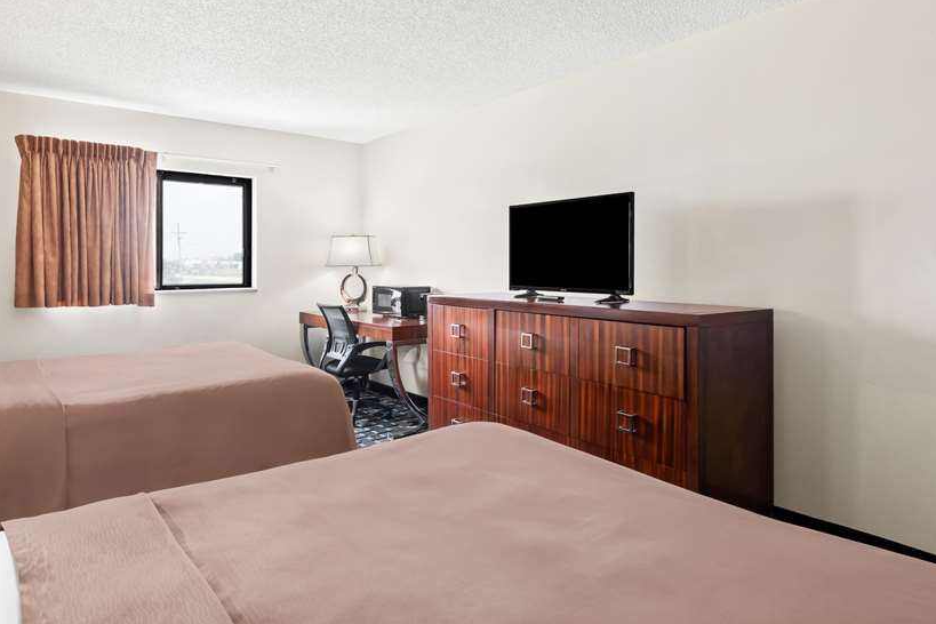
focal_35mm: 20
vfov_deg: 61.9
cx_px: 509
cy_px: 311
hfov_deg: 83.8
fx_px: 520
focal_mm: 16
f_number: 9
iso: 160
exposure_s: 1.3
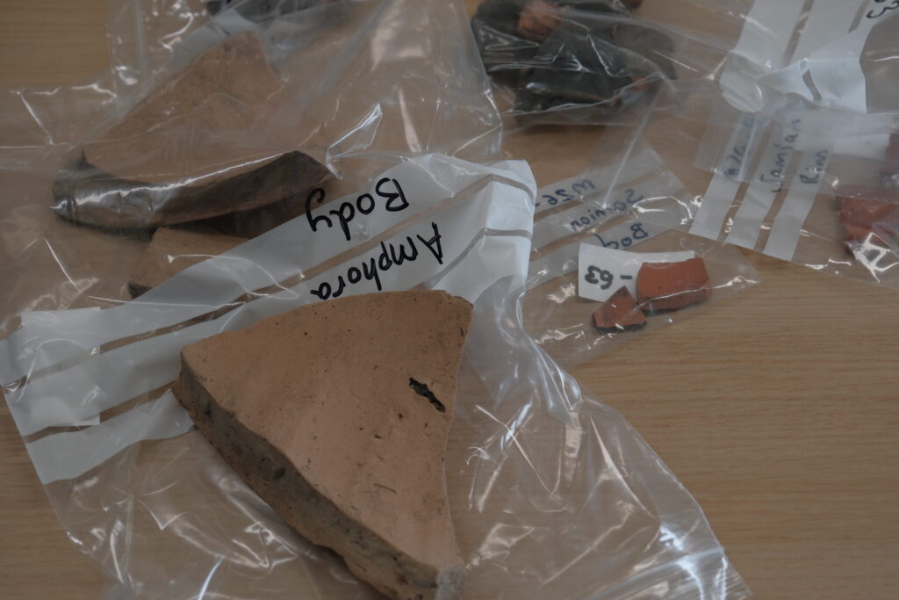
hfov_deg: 31.4
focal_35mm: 64
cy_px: 300
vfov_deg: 21.2
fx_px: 1598
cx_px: 450
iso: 400
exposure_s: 1/120
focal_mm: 42.9
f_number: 5
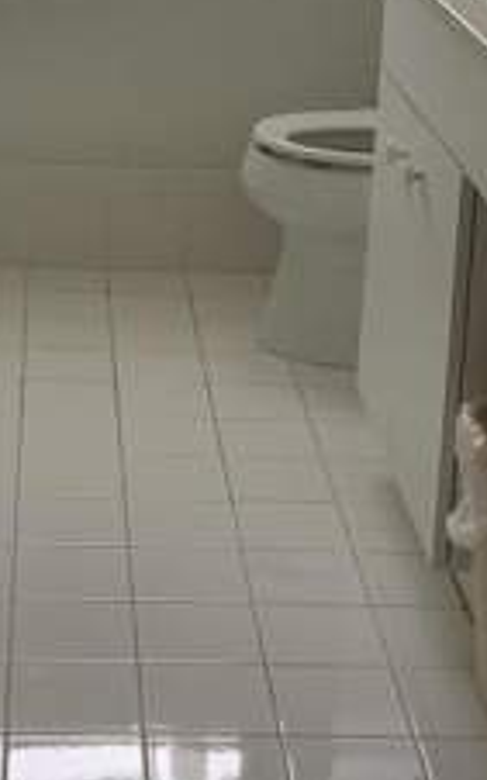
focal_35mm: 93
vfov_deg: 21.4
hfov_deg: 14.0
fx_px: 1977
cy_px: -24
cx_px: 193
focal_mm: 3.3
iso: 64
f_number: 2.4
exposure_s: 1/120
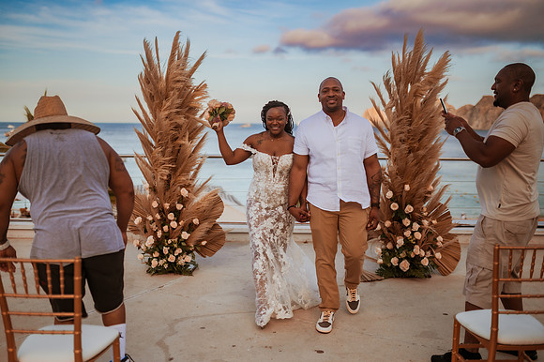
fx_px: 549
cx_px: 272
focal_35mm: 36
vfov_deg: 36.5
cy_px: 181
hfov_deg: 52.7
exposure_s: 1/8000
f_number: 1.6
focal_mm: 35
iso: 250
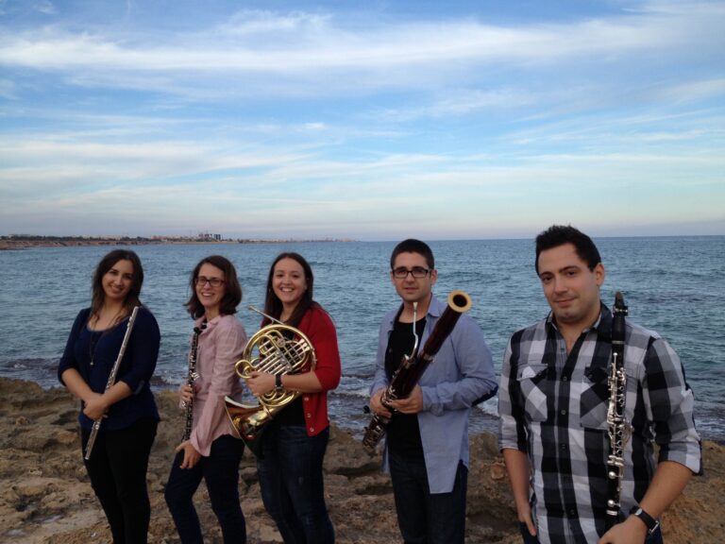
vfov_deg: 40.7
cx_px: 362
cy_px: 272
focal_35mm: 35
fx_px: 733
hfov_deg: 52.6
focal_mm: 4.28
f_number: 2.4
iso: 50
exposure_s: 1/511
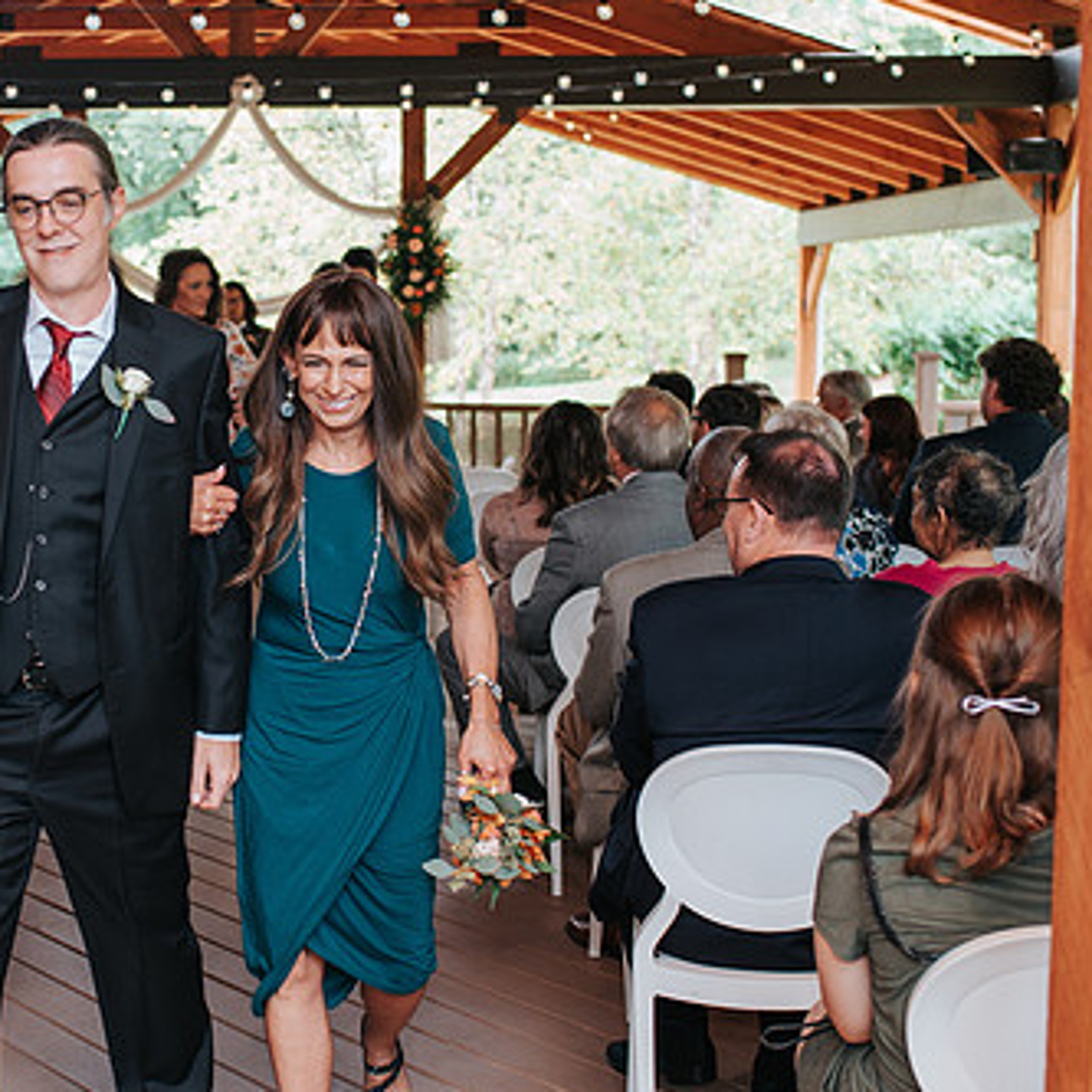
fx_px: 2141
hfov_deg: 28.0
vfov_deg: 28.6
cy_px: 485
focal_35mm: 60
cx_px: 213
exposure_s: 1/125
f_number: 3.2
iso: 280
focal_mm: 35
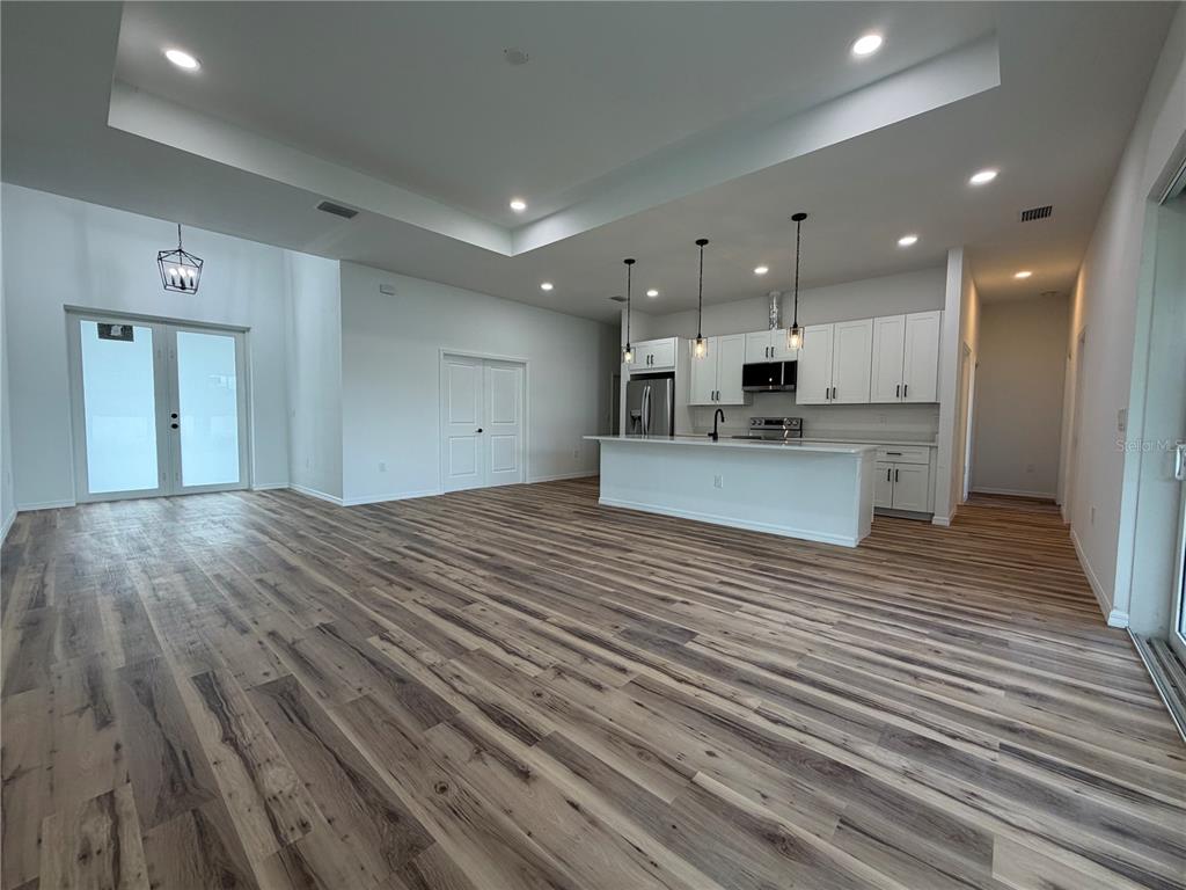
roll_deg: -0.2
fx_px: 480
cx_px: 593
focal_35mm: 14
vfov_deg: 85.7
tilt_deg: -3.0
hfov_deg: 102.1
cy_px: 445
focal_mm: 2.22
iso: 125
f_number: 2.2
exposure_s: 1/120
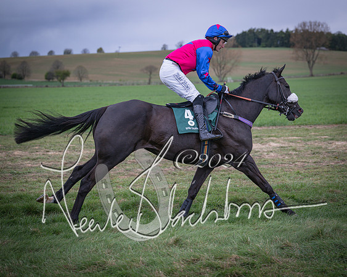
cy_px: 137
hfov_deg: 22.7
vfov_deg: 18.3
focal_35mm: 84
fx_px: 863
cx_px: 193
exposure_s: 1/1600
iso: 400
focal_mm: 74
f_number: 3.2
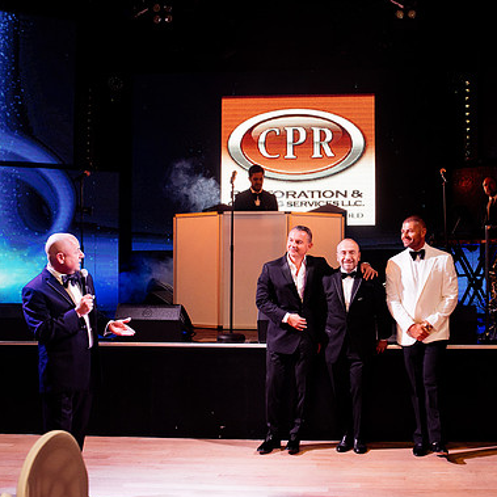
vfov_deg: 35.4
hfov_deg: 35.0
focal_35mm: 48
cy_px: 252
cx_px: 333
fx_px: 780
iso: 2000
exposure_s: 1/200
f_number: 5
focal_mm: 35
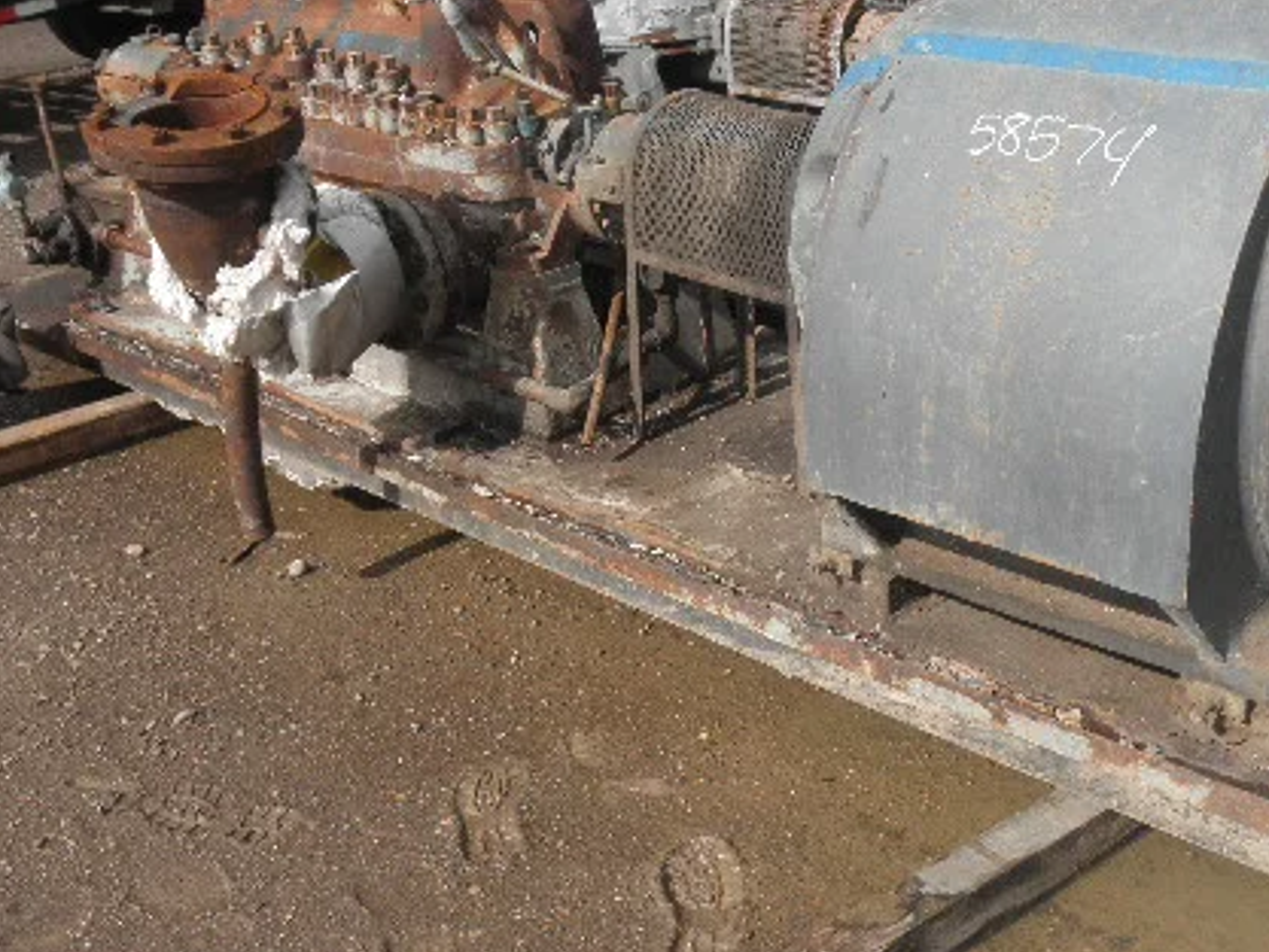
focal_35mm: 43
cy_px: 450
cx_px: 873
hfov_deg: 43.1
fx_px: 1577
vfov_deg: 33.6
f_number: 8.5
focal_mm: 5
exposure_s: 1/125
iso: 64
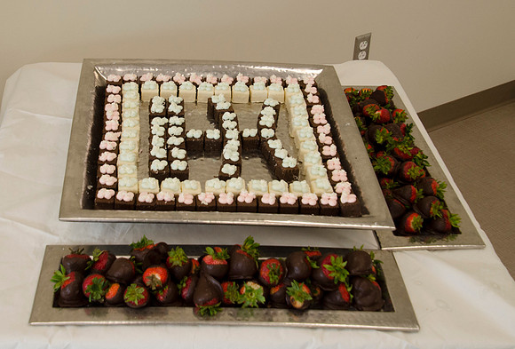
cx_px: 208
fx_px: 788
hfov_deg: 36.1
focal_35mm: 55
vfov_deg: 24.8
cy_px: 108
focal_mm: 26
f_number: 5.6
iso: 640
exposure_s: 1/125
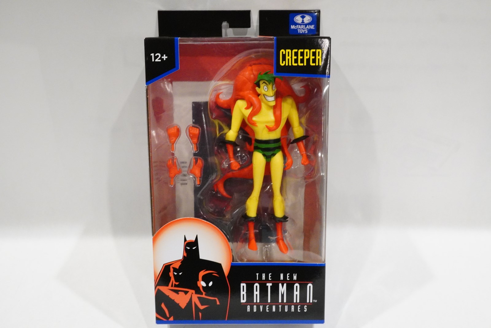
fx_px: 614
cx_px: 246
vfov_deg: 29.9
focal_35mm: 45
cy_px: 164
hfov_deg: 43.6
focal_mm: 30
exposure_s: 1/30
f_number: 8
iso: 6400
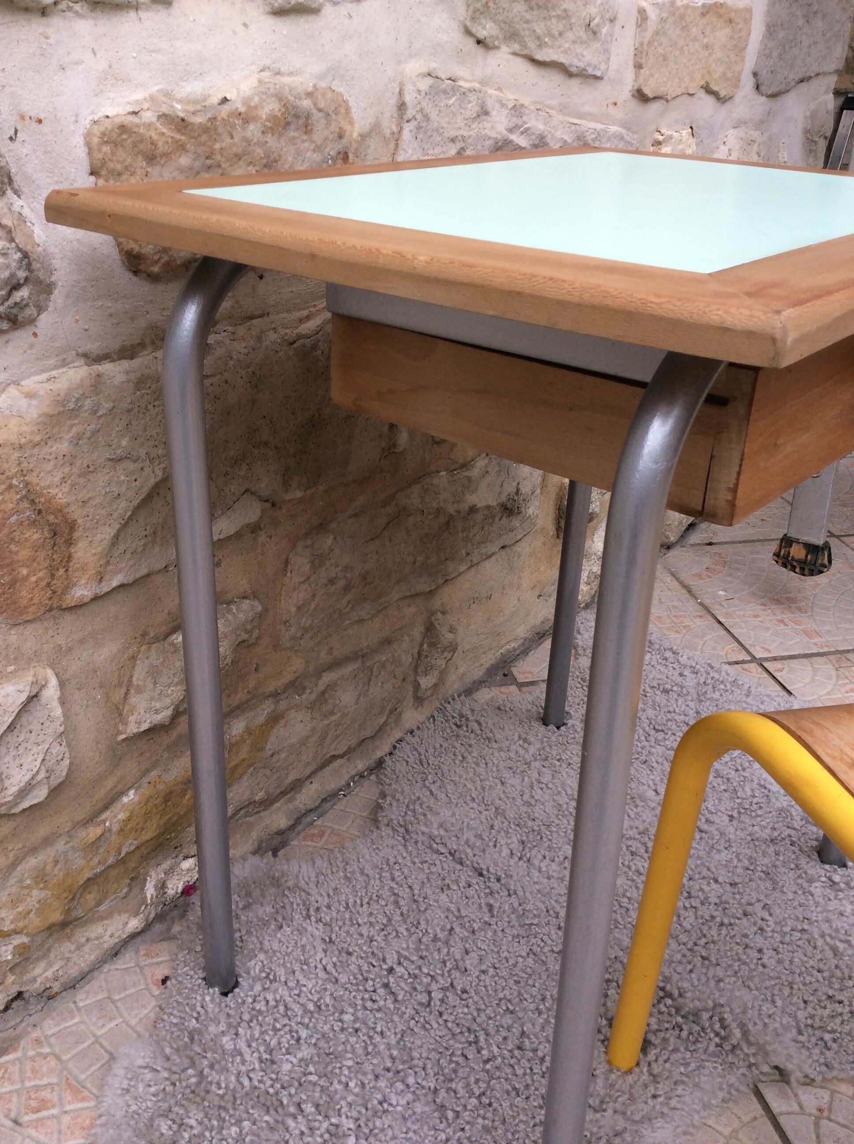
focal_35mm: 32
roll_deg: -2.3
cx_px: 427
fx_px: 1055
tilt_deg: -27.8
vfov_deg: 56.9
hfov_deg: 44.1
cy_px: 572
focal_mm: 3.3
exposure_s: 1/280
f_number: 2.4
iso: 32
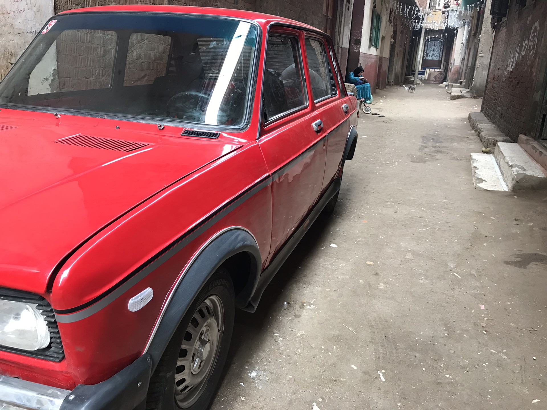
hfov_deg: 63.4
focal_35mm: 28
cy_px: 205
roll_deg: -2.5
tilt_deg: -15.7
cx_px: 274
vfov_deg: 49.7
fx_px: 442
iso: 40
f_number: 1.8
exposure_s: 1/25
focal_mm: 3.99
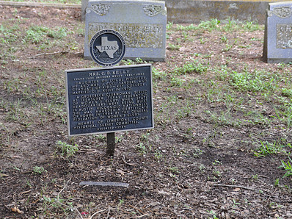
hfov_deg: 18.7
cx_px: 139
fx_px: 885
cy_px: 79
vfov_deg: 14.1
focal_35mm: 105
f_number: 4.8
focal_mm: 50
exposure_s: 1/60
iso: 400
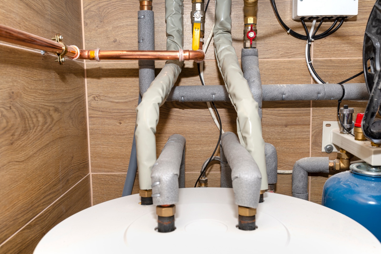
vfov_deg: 37.9
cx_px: 190
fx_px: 371
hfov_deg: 54.4
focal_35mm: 35
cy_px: 127
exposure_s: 1/60
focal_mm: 35
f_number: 8
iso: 100
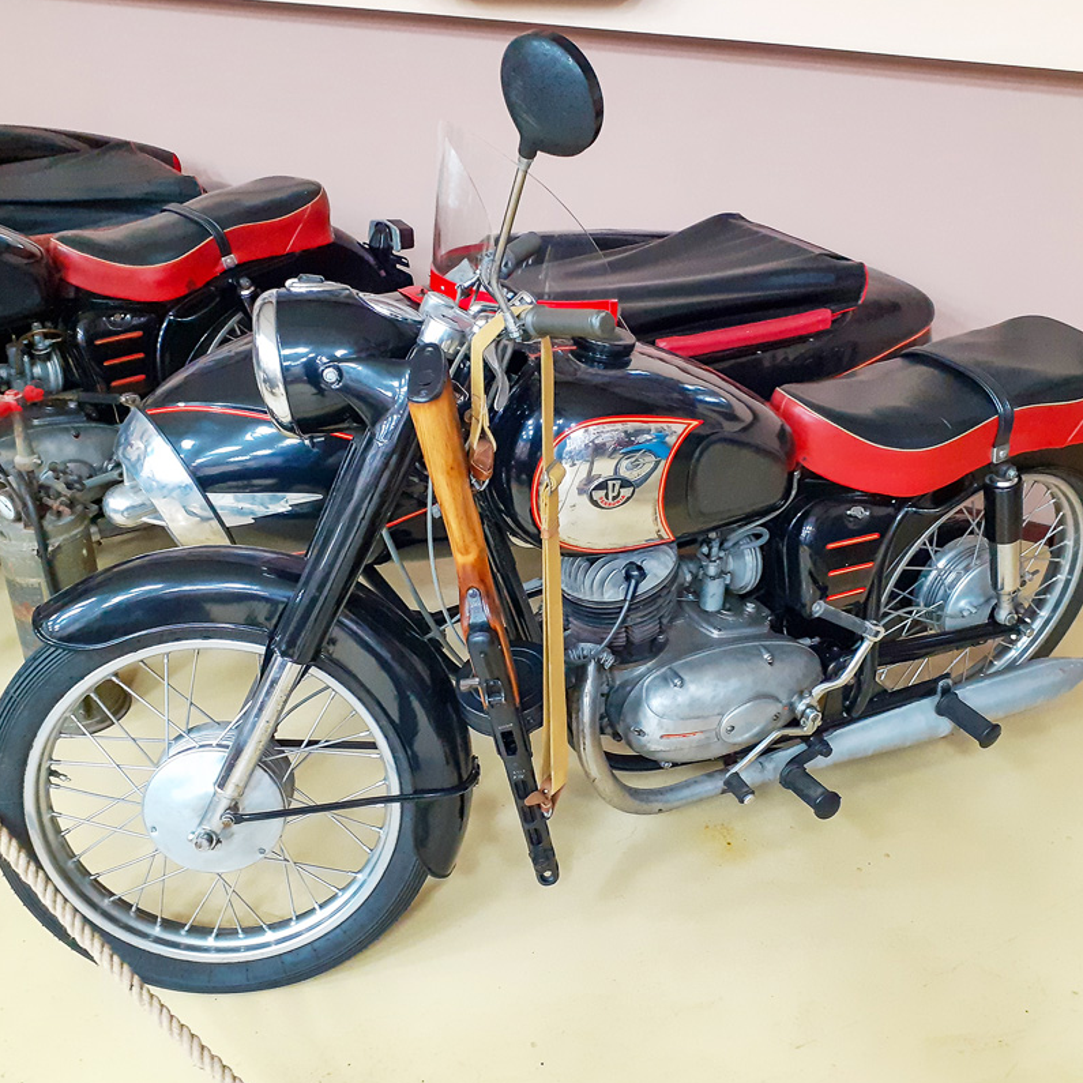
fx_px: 1168
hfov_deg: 49.7
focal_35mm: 33
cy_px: 552
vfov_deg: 49.7
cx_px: 559
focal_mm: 3.6
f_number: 1.9
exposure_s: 1/25
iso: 320
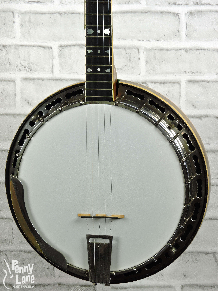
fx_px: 1427
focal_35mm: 170
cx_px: 109
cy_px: 146
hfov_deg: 8.7
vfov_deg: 11.6
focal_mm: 30.5
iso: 100
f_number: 5.2
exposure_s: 1/5
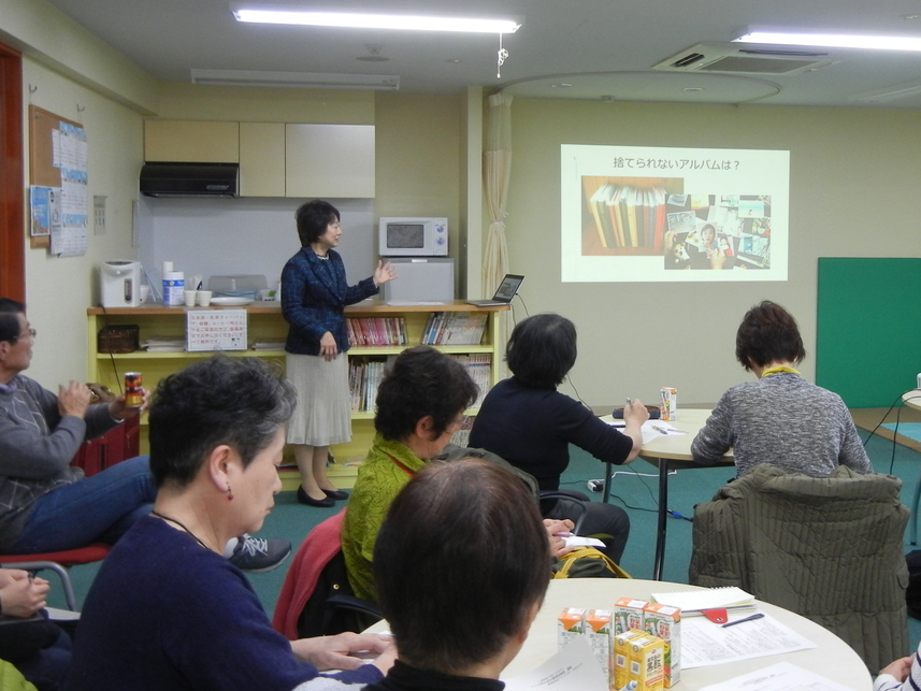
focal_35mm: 42
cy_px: 261
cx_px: 567
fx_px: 1118
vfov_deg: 34.2
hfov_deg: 44.5
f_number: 3.5
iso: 320
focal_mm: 5.4
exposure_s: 1/30
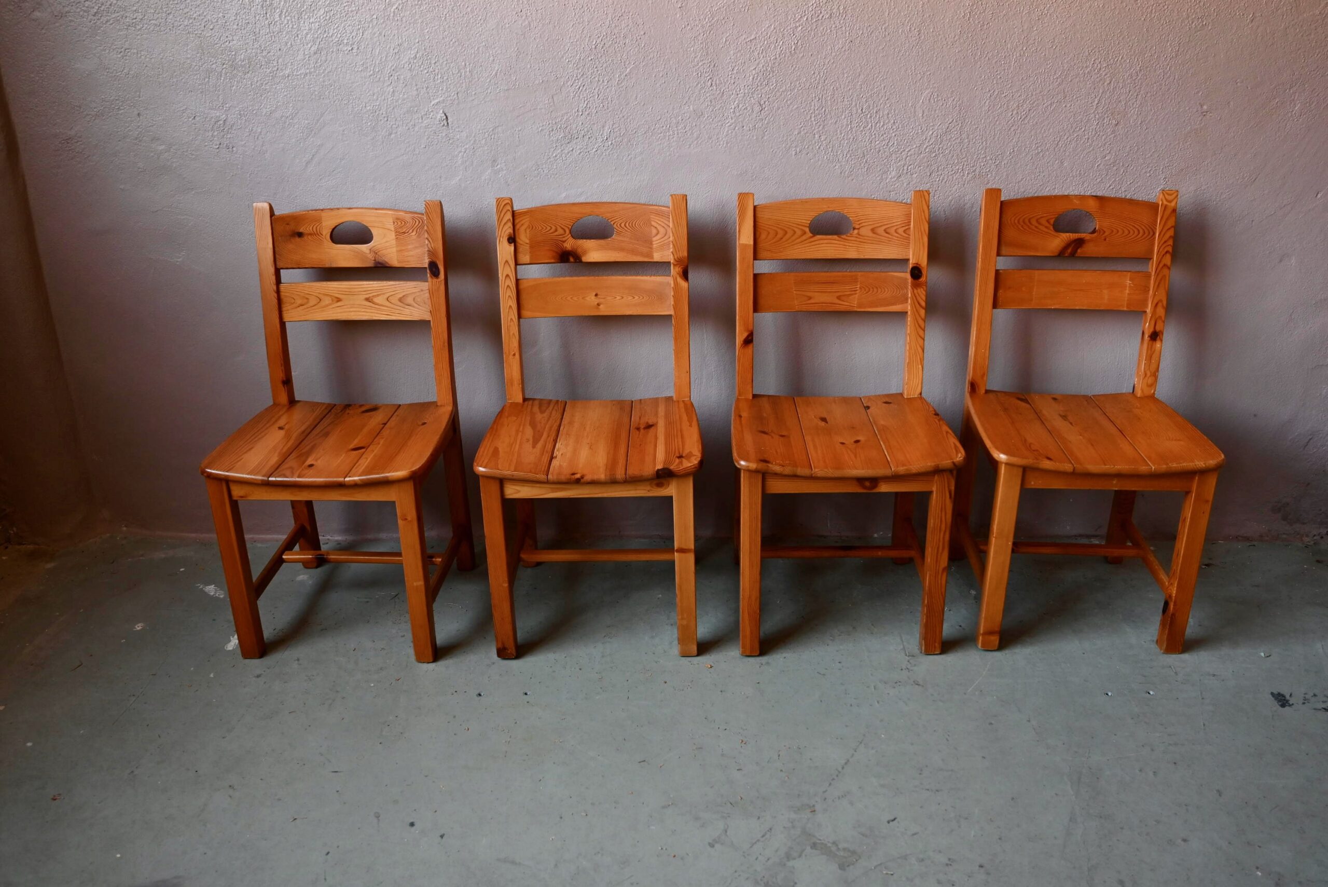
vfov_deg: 40.0
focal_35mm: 33
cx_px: 664
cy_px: 444
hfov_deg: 57.2
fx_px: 1218
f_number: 4
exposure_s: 1/60
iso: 800
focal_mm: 33
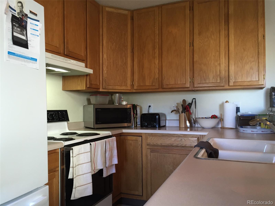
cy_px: 103
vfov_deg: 48.2
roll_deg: +0.1
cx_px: 138
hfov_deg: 61.7
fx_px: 230
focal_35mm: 29
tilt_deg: +1.3
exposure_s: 1/30
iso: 100
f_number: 2.2
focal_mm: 4.15
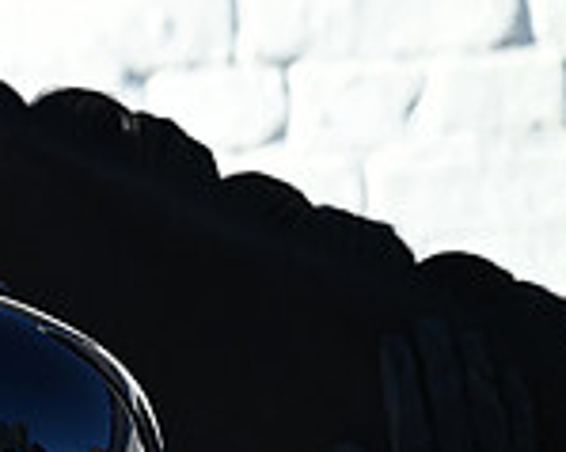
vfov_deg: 3.5
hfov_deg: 4.4
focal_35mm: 439
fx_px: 7349
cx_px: -498
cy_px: 386
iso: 720
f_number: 5
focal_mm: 120
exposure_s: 1/1600
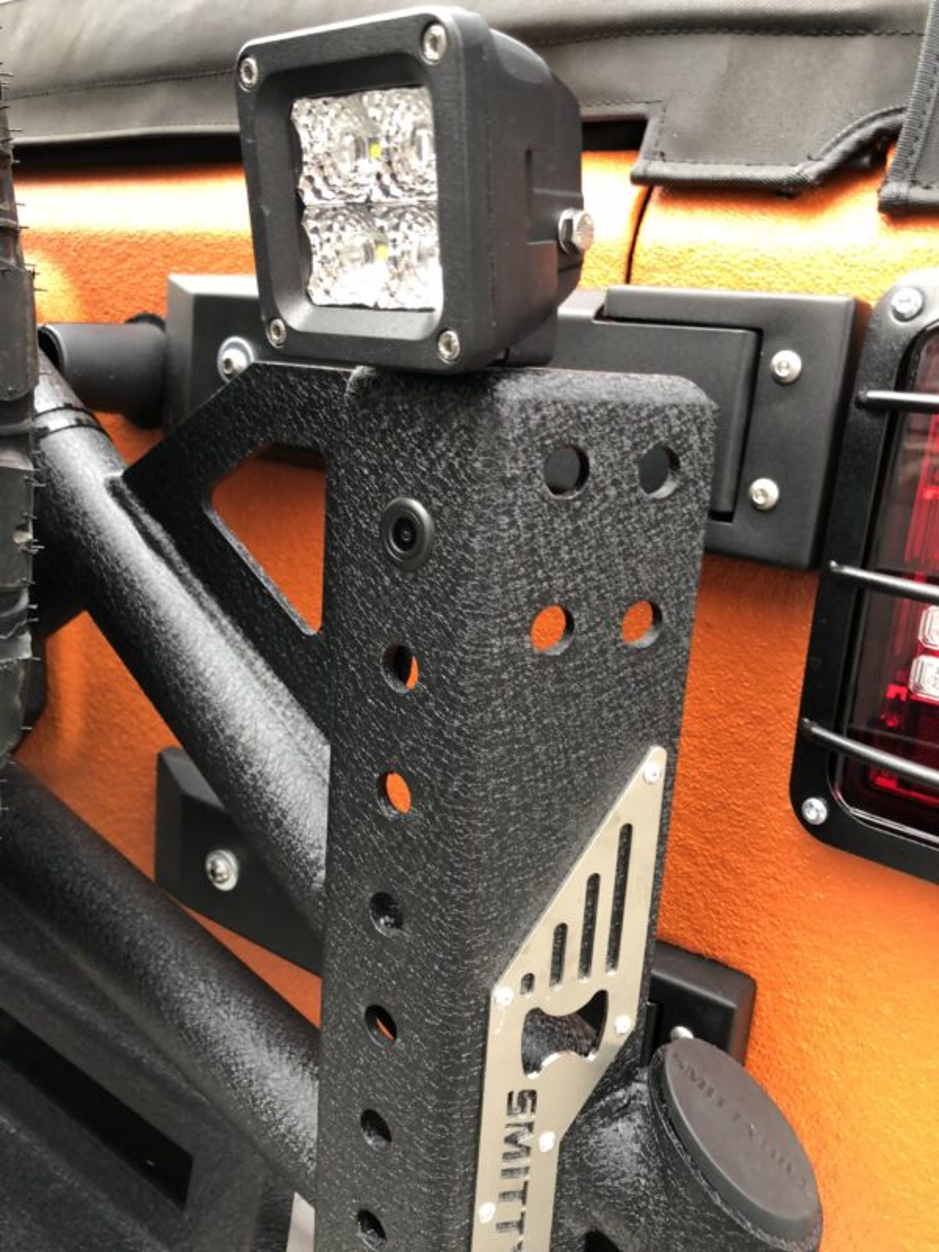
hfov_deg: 49.7
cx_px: 470
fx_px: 1013
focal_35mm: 28
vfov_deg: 63.4
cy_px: 626
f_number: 1.8
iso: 40
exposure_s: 1/15
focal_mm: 4
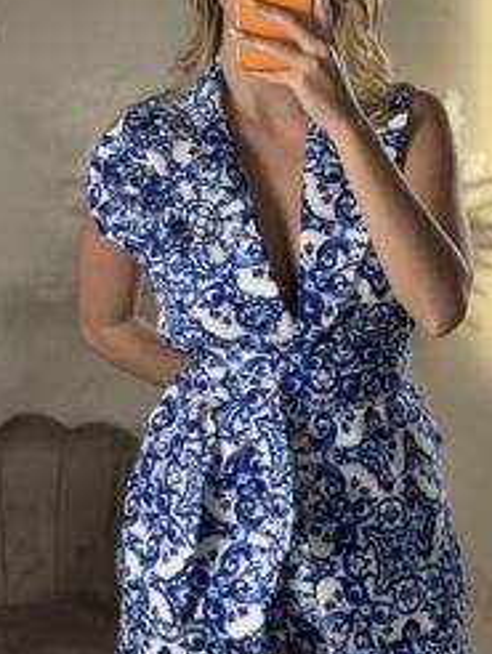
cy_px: 298
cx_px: 215
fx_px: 1476
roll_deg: -0.5
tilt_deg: -10.3
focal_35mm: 78
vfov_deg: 25.0
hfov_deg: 18.9
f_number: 1.78
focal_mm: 6.76
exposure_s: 1/100
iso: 100
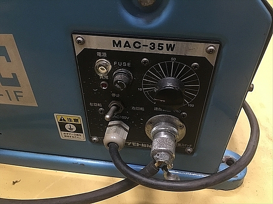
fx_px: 229
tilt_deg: -39.2
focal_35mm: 29
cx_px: 136
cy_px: 102
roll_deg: -0.6
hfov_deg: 61.7
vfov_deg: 48.2
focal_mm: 4.15
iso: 320
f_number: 2.2
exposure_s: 1/15
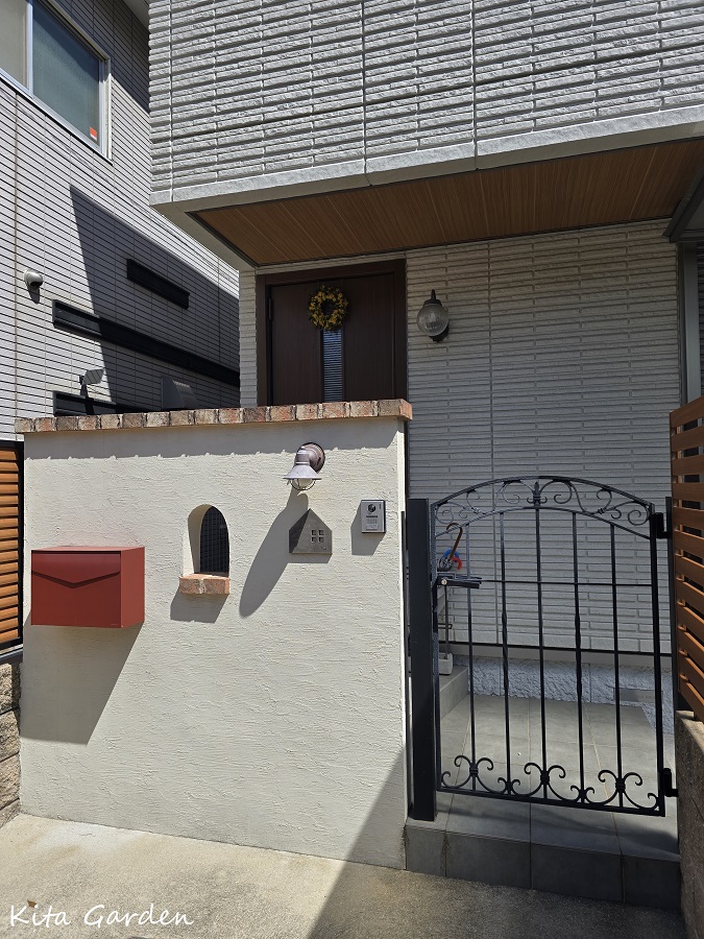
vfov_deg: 73.9
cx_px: 352
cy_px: 470
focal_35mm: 23
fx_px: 624
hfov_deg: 58.9
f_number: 1.7
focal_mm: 6.3
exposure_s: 1/777
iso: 12
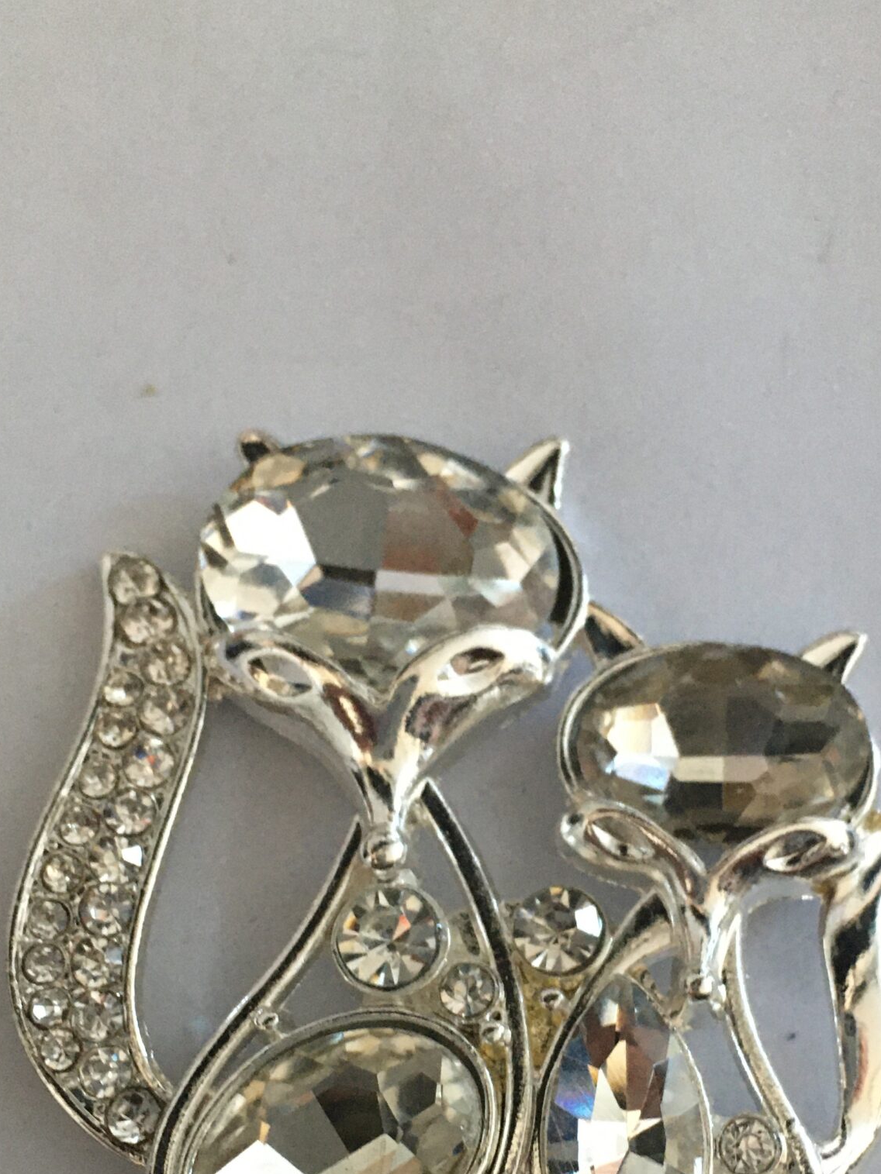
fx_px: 1663
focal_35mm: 49
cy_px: 842
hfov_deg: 29.6
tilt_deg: -75.9
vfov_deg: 38.2
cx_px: 548
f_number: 2.2
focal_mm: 4.15
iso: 200
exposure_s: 1/17
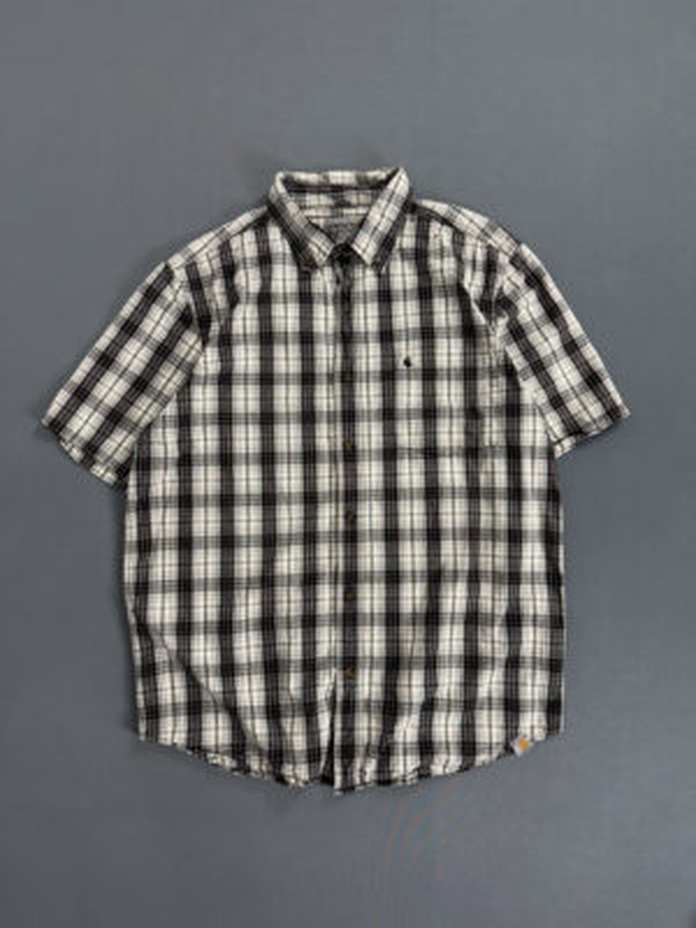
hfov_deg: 56.8
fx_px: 643
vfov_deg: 71.6
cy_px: 464
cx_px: 348
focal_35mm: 24
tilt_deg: -85.6
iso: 200
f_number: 1.78
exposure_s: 1/120
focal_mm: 6.76
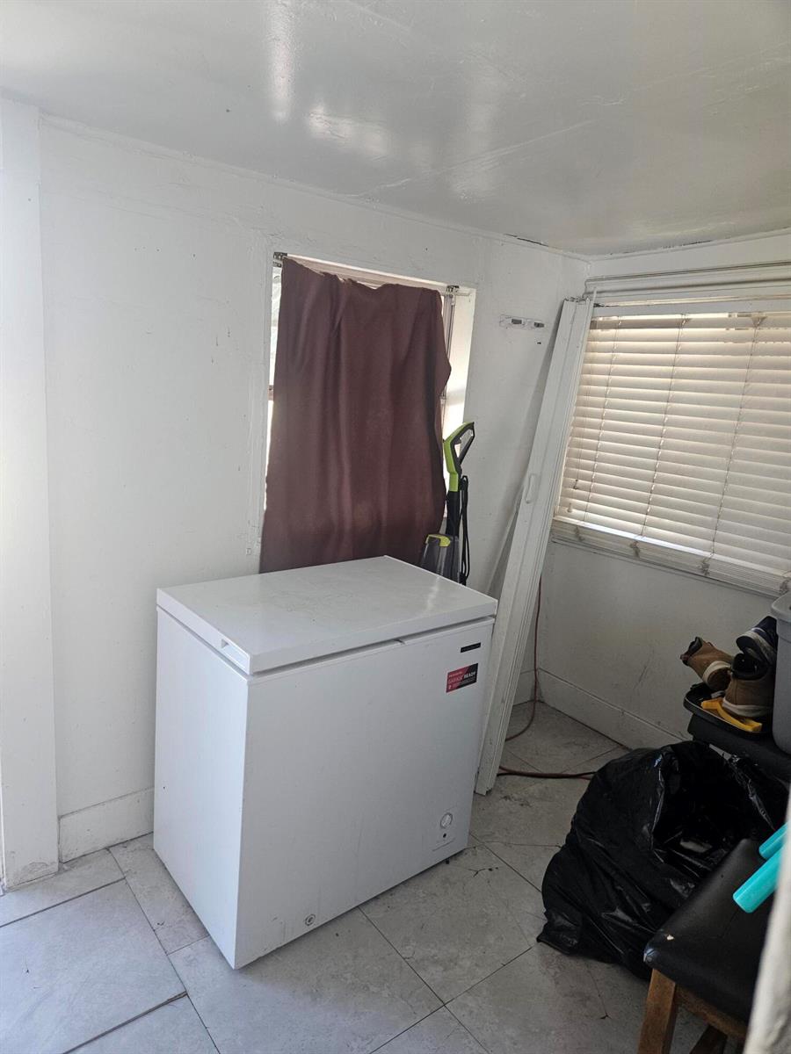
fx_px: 701
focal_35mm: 23
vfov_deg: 73.9
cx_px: 396
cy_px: 527
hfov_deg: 58.9
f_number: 1.8
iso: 200
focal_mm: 5.4
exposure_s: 1/120
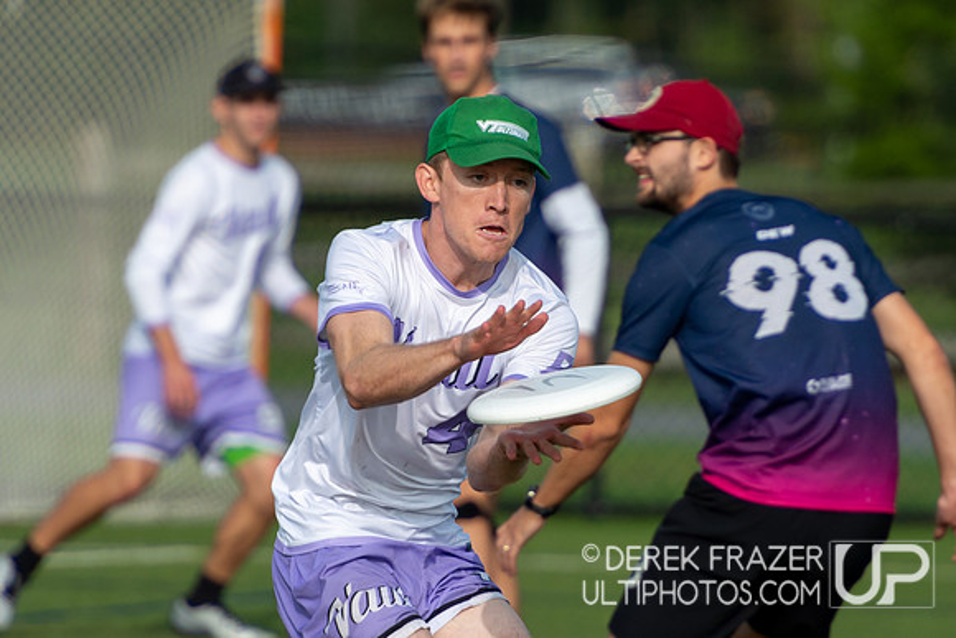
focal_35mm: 798
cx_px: 482
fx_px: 21190
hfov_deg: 2.6
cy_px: 352
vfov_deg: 1.7
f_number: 5.6
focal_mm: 400
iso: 280
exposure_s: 1/2000
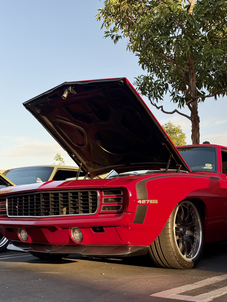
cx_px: 114
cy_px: 151
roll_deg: -1.0
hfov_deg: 30.3
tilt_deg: +8.3
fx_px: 420
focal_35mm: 48
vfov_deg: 39.7
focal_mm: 6.76
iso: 64
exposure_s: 1/455
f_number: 1.78
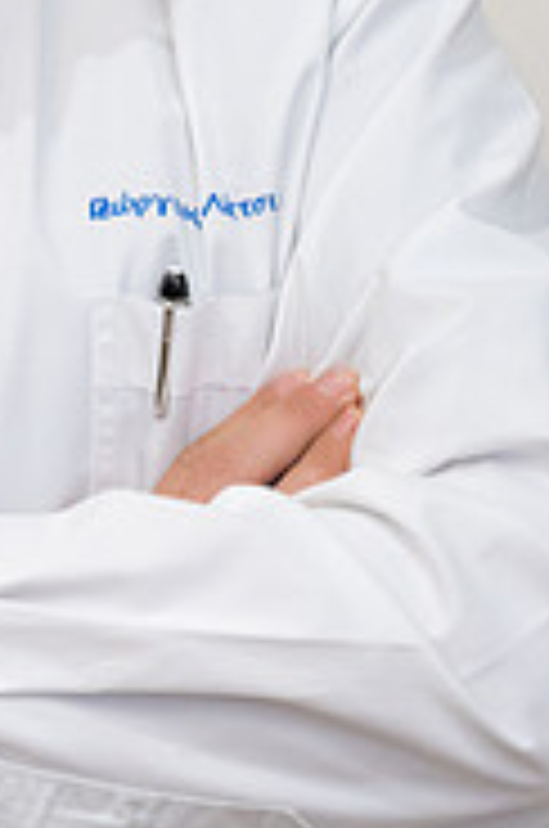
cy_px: -158
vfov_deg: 4.7
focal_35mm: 441
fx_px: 10125
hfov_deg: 3.1
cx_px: -112
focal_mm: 180
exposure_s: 1/80
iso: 5000
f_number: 4
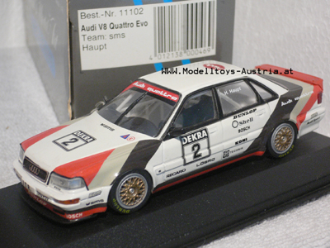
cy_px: 124
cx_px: 165
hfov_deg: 26.3
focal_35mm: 74
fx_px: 705
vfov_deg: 19.9
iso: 200
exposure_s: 1/15
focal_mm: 12.3
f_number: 4.2
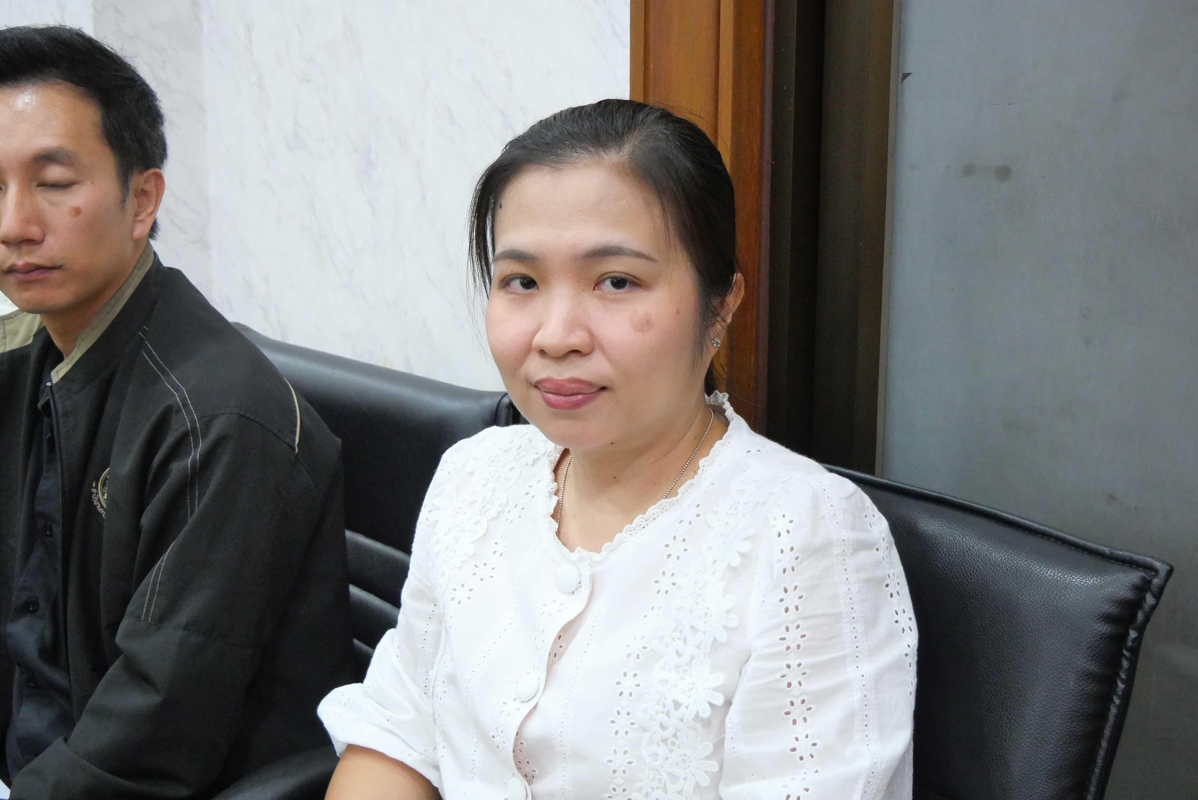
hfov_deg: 43.6
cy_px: 400
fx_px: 1498
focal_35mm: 45
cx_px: 599
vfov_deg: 29.9
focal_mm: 22
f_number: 4.2
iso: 3200
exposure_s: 1/40
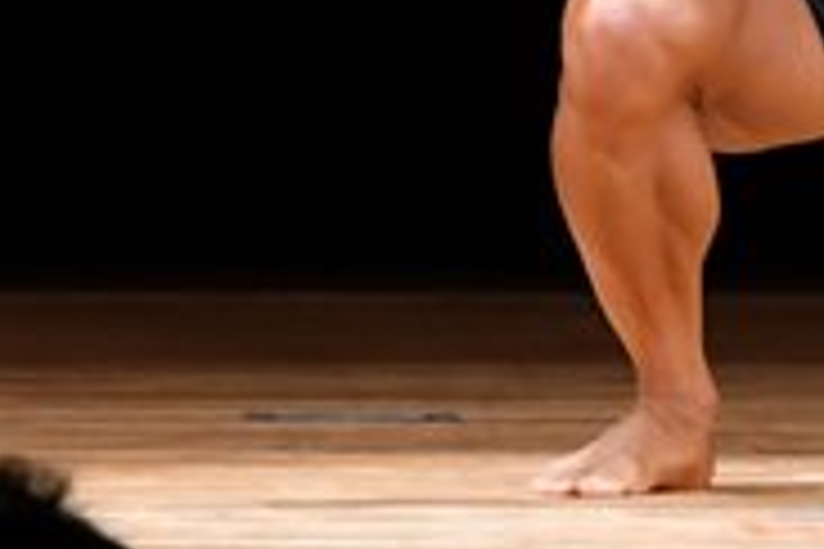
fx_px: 26229
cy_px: -378
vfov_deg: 1.2
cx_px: 844
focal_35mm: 1146
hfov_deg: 1.8
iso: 3200
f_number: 5.6
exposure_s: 1/400
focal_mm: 180
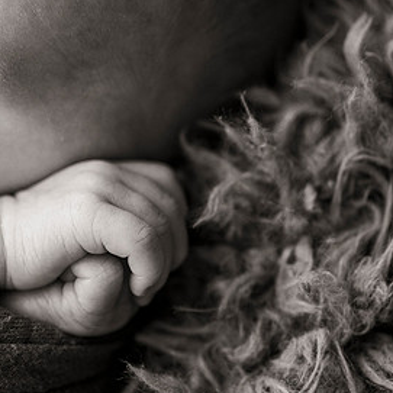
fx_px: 2107
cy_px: 205
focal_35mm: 164
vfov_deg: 10.7
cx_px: 45
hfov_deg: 10.6
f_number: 3.5
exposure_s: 1/250
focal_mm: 90
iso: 1000
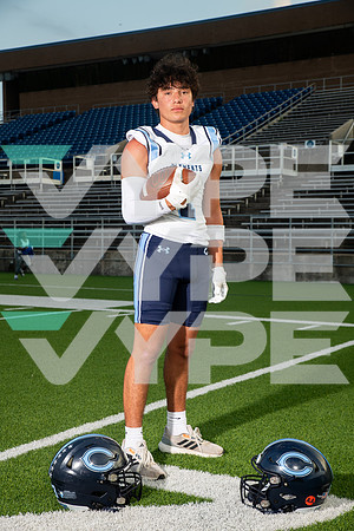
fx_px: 811
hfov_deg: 24.6
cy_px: 266
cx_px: 177
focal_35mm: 55
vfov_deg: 36.2
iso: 200
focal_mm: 55
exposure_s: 1/320
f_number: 7.1
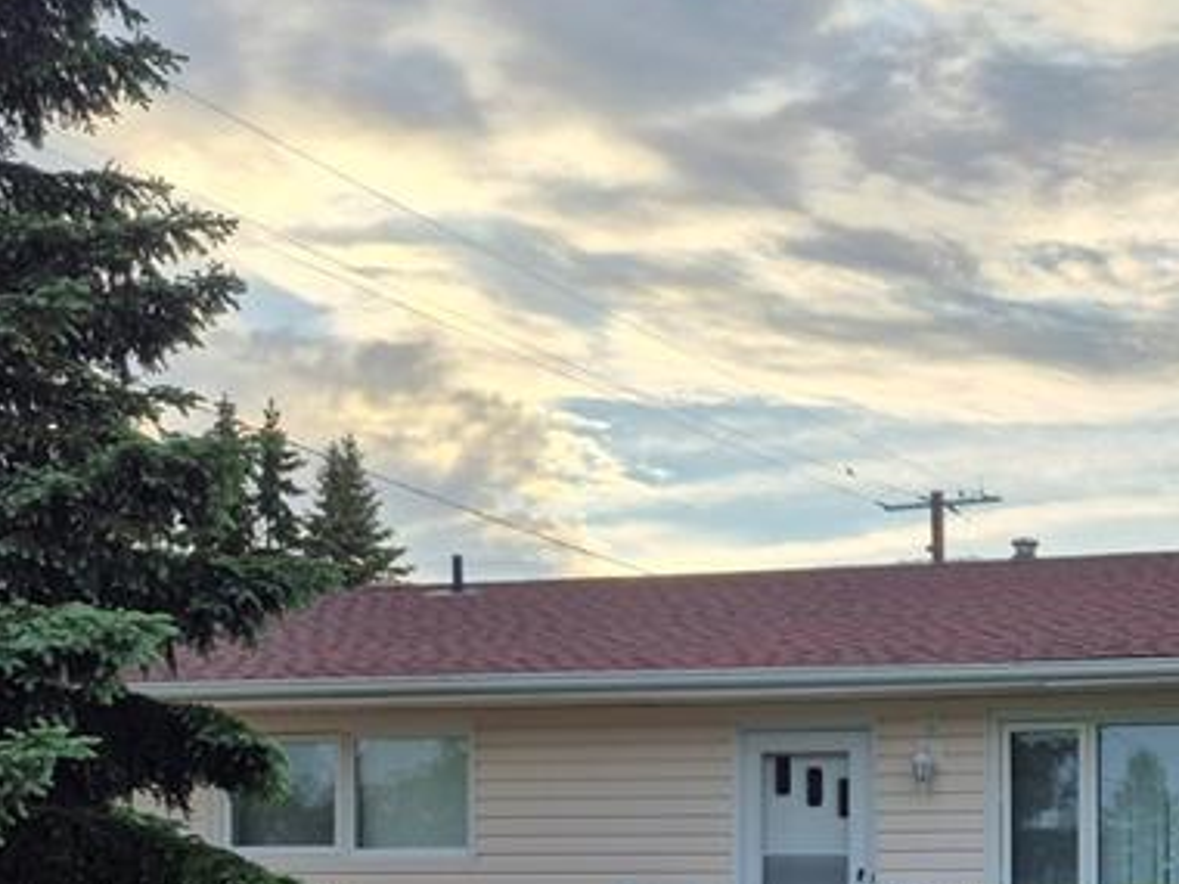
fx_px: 2112
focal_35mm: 62
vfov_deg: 21.9
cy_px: 1055
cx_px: 1232
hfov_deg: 28.8
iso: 25
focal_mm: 5.4
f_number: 1.8
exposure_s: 1/1040
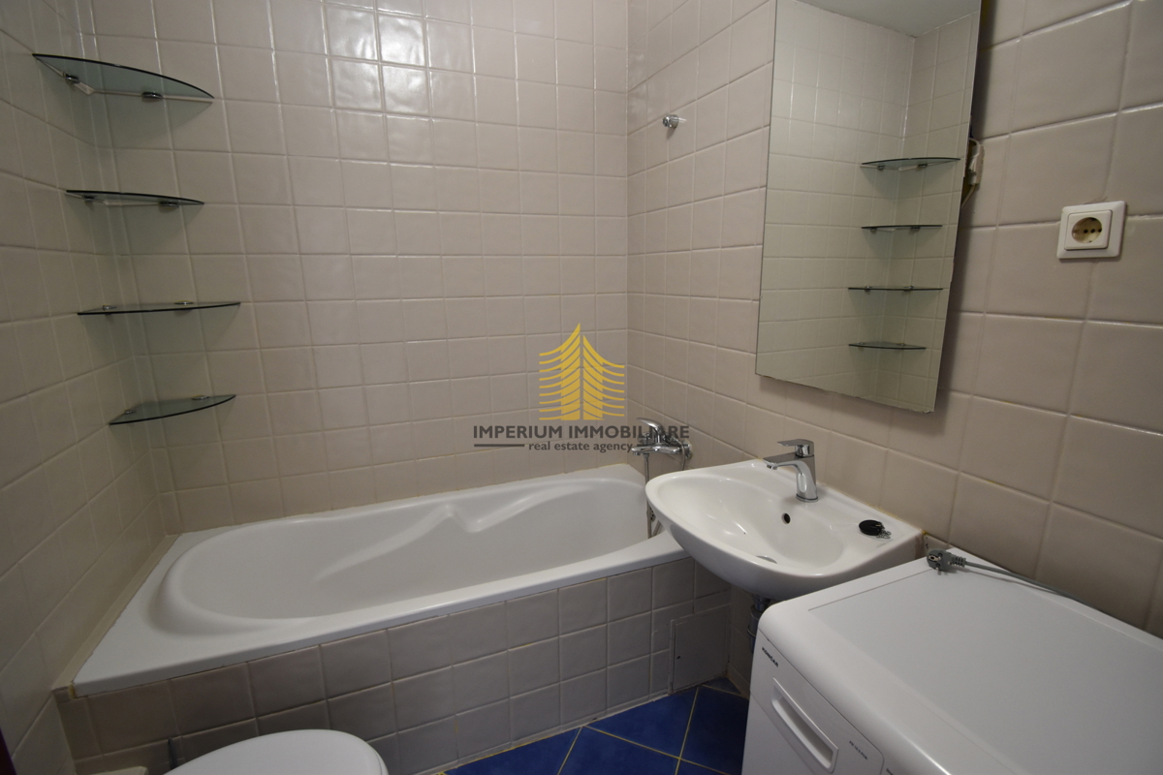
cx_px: 582
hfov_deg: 100.4
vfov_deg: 77.3
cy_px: 388
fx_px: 485
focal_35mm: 15
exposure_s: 1/30
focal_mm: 10
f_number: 4.5
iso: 800
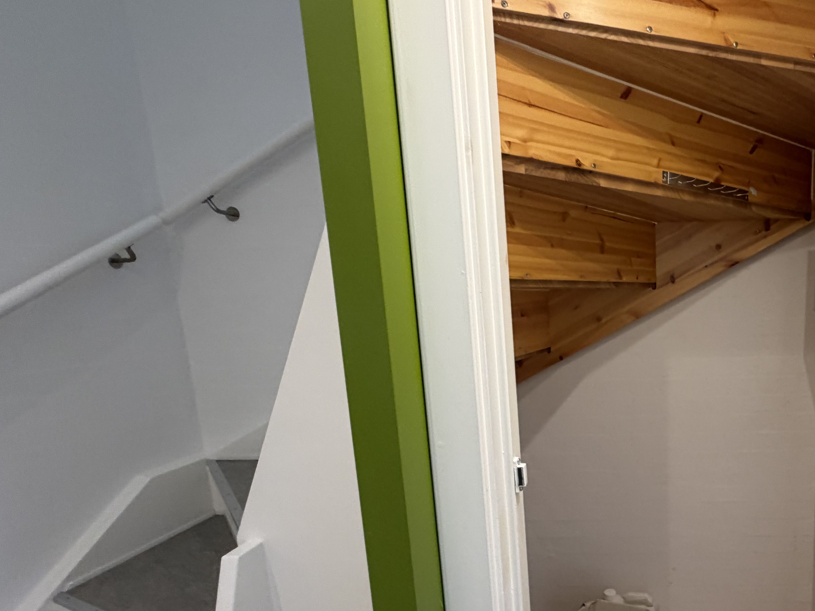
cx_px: 635
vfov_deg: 58.1
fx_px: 542
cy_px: 383
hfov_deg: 67.9
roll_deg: +1.7
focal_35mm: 23
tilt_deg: -9.5
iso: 250
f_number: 2.2
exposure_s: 1/50
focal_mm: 2.22
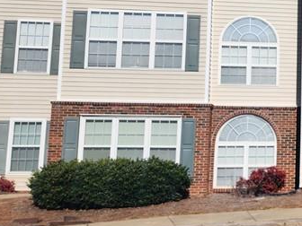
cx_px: 349
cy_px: 65
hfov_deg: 25.4
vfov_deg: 20.9
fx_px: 611
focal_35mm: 70
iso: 12
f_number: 1.8
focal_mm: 6.4
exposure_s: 1/2116
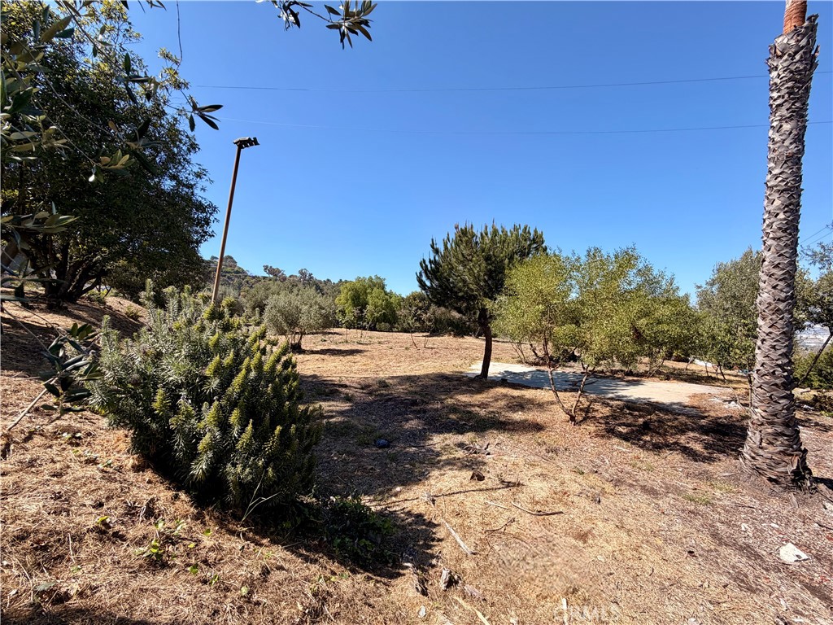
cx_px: 416
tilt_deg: +0.1
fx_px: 337
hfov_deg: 102.1
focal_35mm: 14
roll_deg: +0.1
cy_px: 312
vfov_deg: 85.7
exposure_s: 1/770
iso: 32
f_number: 2.2
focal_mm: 2.22
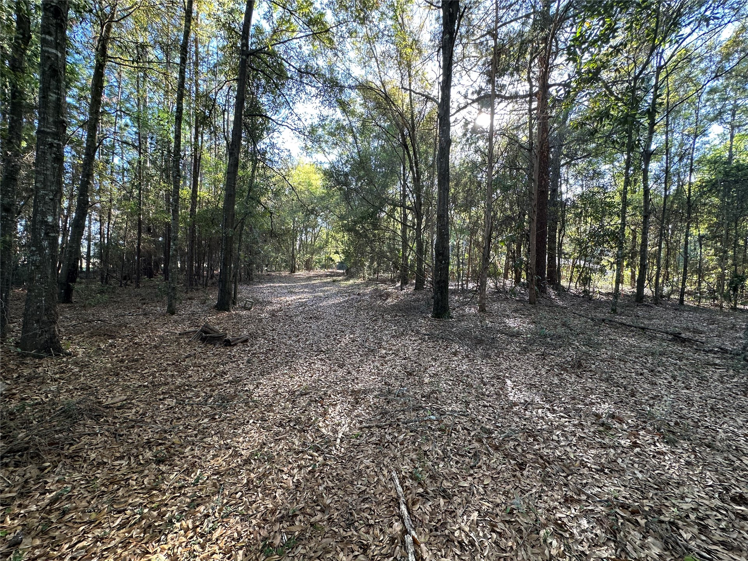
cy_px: 280
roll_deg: -2.3
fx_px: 303
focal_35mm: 14
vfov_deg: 85.7
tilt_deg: -2.6
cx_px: 374
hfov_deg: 102.1
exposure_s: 1/99
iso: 80
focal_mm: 2.22
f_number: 2.2
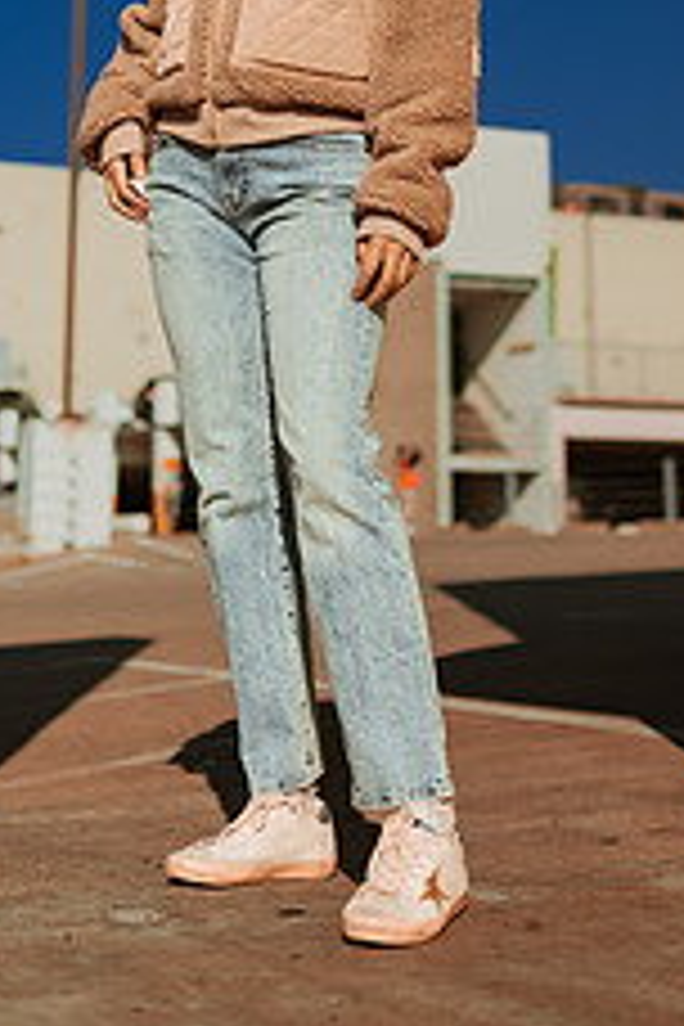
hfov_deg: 19.7
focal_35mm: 69
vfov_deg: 28.3
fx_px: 1966
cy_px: 140
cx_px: 338
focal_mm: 35
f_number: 1.8
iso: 50
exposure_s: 1/8000
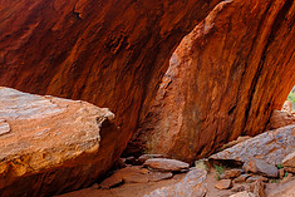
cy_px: 52
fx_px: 303
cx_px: 298
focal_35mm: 37
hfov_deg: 44.0
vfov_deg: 35.3
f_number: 5.6
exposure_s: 1/10
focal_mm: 10
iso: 200
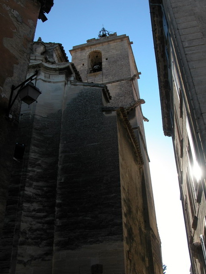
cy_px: 137
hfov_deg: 40.7
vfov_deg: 52.6
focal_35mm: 35
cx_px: 103
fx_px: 278
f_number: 5.6
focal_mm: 8.9
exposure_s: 1/221
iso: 100
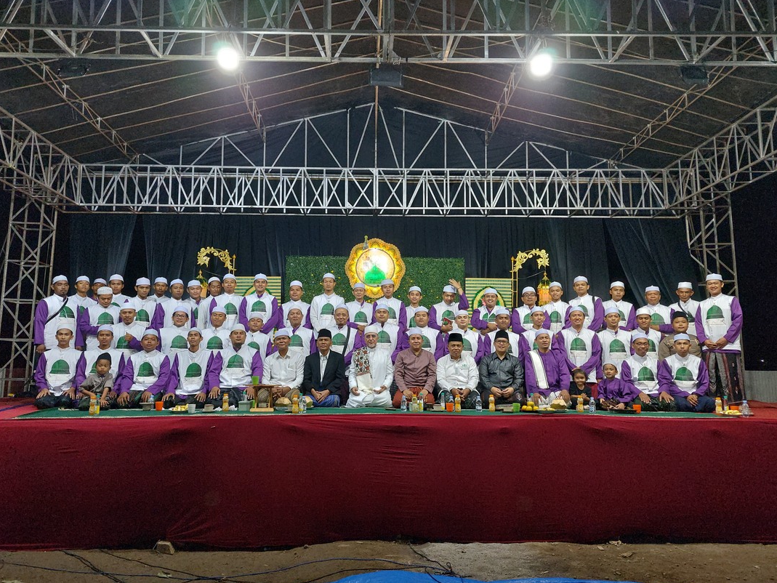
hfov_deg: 65.3
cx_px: 370
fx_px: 606
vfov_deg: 51.4
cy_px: 288
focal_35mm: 27
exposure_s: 1/60
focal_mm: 5.23
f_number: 1.8
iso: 320
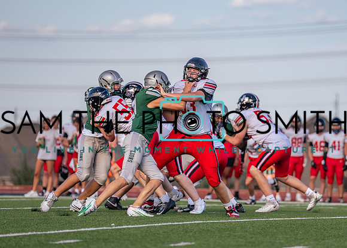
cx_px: 217
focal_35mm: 284
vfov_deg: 5.1
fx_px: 2800
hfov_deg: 7.1
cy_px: 131
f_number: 2.8
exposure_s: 1/1600
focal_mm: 200
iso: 125
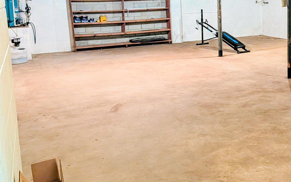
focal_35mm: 45
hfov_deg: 41.6
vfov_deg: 28.1
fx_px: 357
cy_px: 43
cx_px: 249
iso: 61
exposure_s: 1/40
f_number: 1.68
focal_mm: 6.9
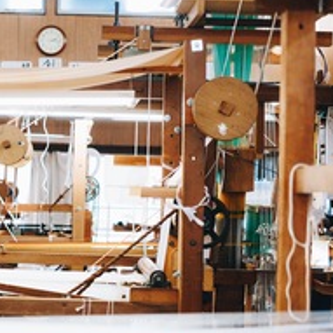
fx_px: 969
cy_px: 179
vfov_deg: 19.5
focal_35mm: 89
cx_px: 35
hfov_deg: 19.2
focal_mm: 50
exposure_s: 1/320
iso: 800
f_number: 2.5
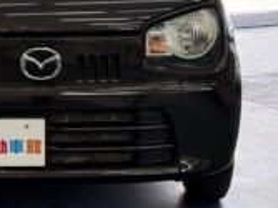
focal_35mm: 109
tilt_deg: -7.6
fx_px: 875
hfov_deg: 17.8
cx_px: 40
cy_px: 46
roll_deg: +1.2
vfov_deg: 13.5
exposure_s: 1/66
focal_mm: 5.96
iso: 64
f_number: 1.6
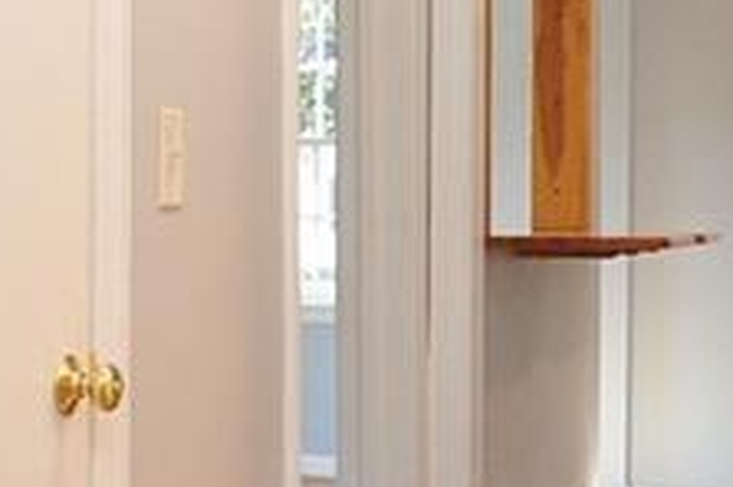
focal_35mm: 69
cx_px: -335
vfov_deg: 19.6
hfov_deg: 23.8
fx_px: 1403
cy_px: 171
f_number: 4
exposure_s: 1/50
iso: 640
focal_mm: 10
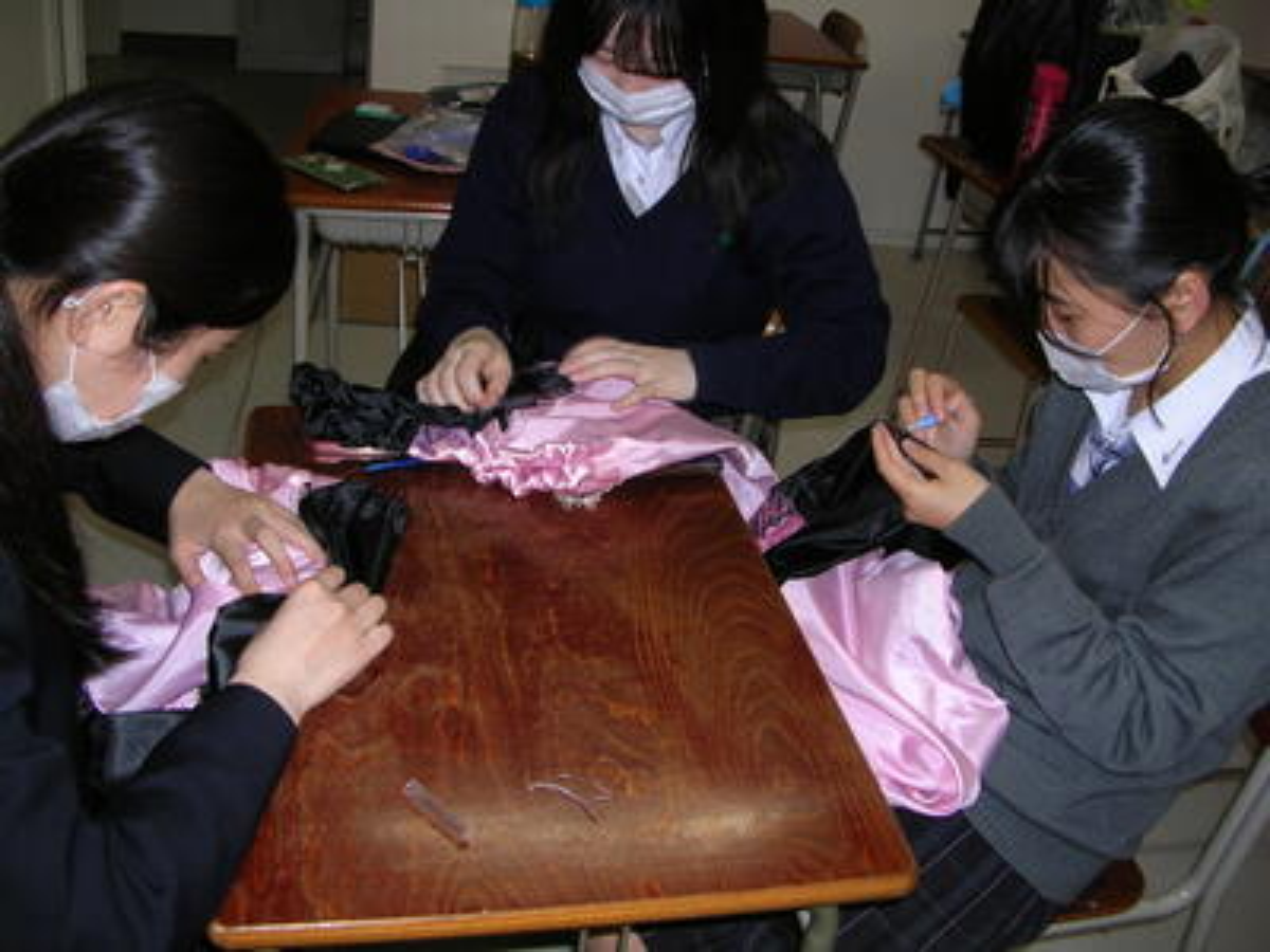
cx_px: 635
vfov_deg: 40.7
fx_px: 1284
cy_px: 476
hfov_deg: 52.6
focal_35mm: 35
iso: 50
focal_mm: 5.8
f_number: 2.8
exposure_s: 1/60.1
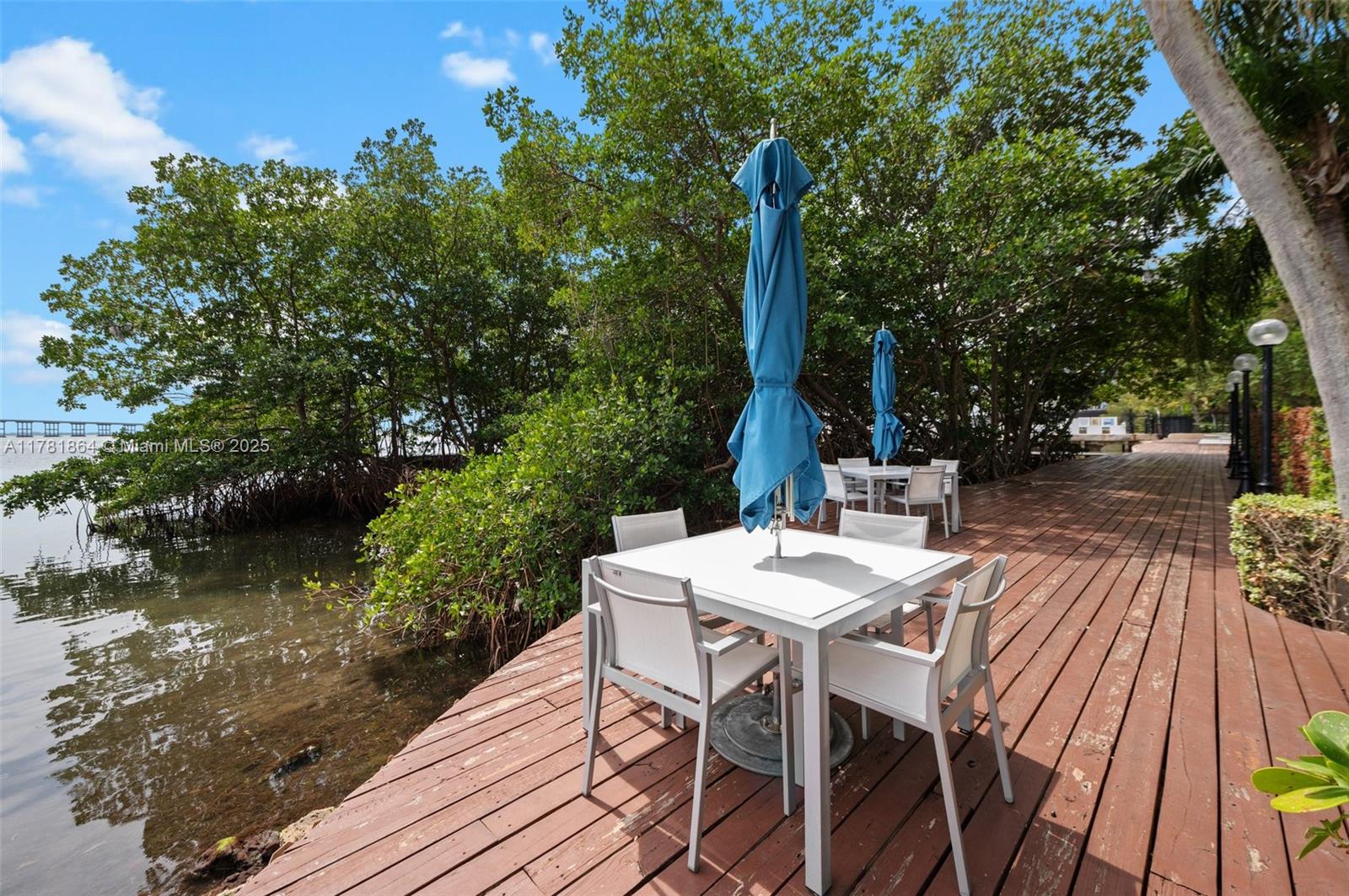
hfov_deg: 104.3
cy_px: 448
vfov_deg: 81.1
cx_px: 674
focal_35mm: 14
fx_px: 524
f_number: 8
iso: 200
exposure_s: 1/125
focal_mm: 14
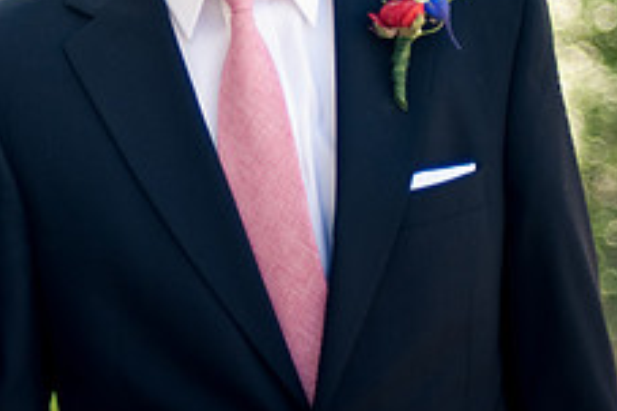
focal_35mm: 128
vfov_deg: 10.6
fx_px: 2192
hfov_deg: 15.8
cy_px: -35
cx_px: 24
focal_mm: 50
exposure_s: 1/1600
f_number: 1.4
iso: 200
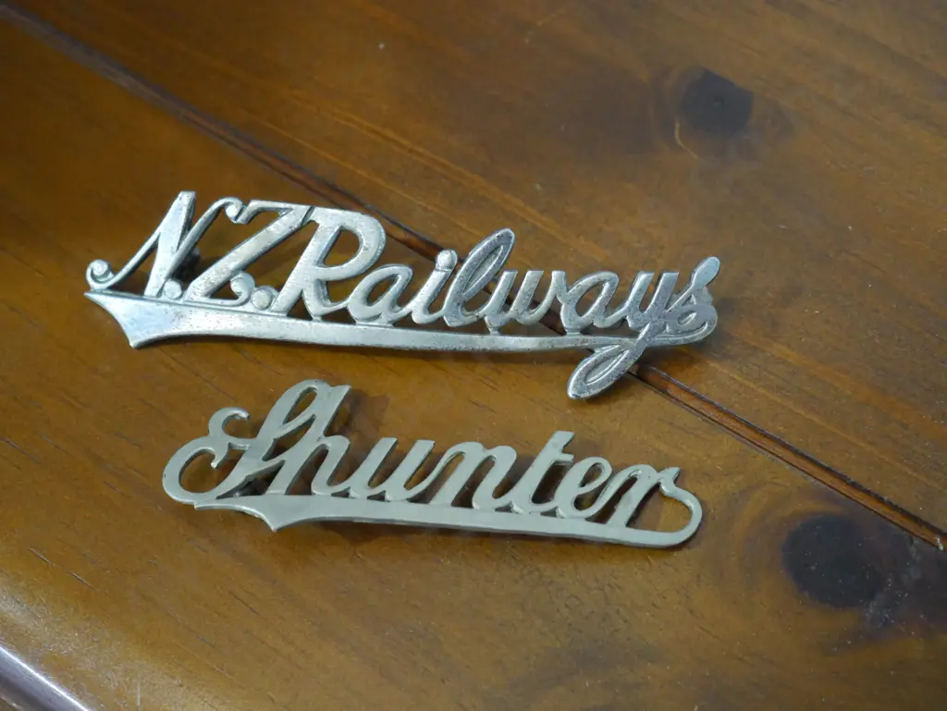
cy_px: 356
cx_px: 474
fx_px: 1806
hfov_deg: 29.4
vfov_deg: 22.3
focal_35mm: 66
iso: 3200
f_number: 5.4
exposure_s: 1/80
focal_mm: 33
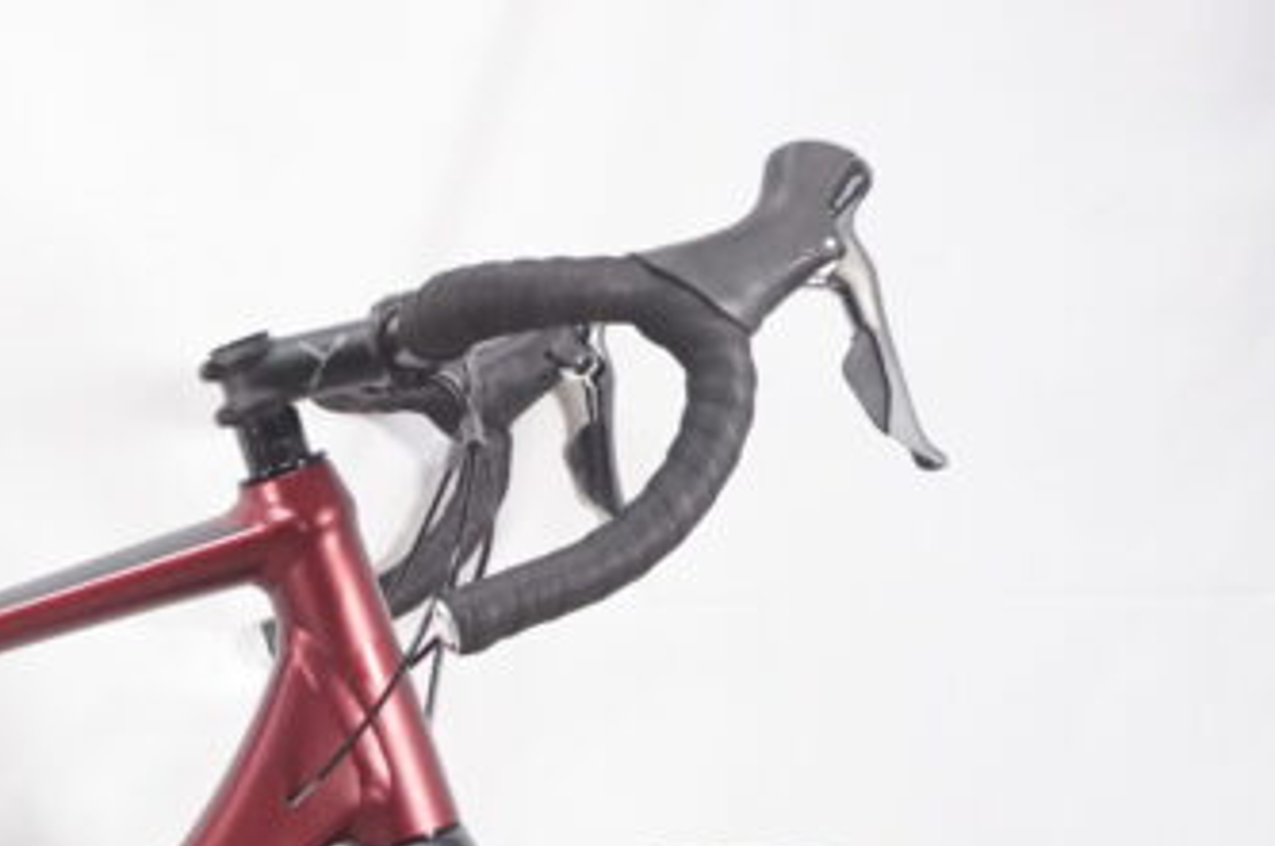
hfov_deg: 22.5
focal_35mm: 83
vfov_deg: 15.7
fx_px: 2947
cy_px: 1028
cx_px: -253
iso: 2000
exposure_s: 1/60
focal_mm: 21
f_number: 5.6
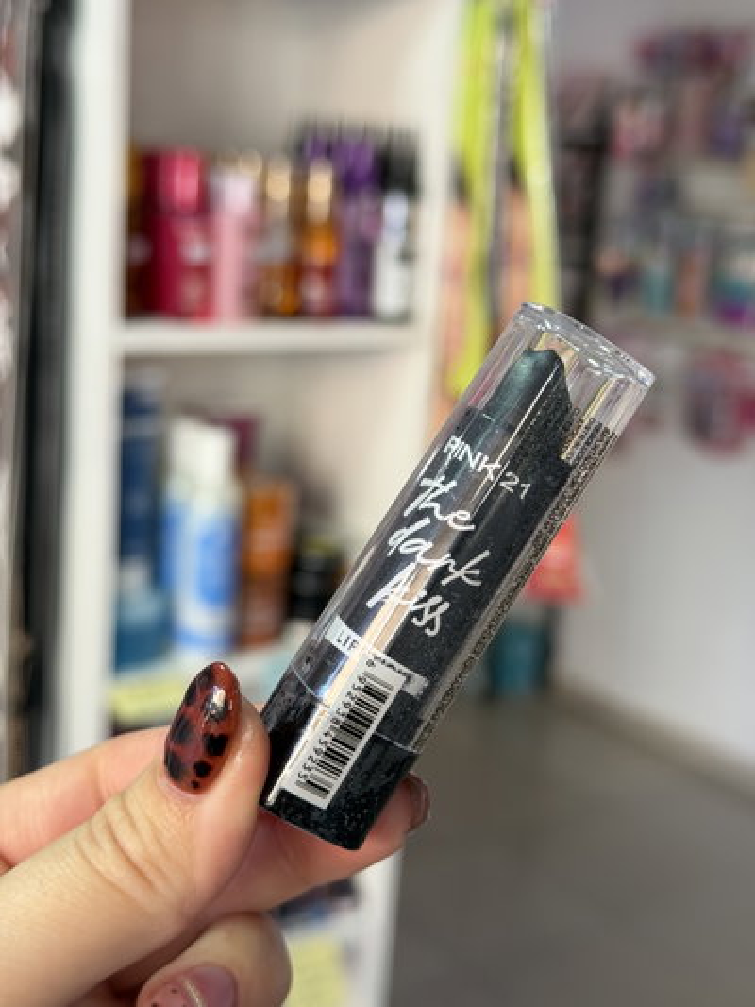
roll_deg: -4.4
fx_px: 1395
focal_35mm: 48
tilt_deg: -14.4
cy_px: 504
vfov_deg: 39.6
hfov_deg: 30.3
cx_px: 378
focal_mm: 6.76
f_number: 1.78
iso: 100
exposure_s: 1/117
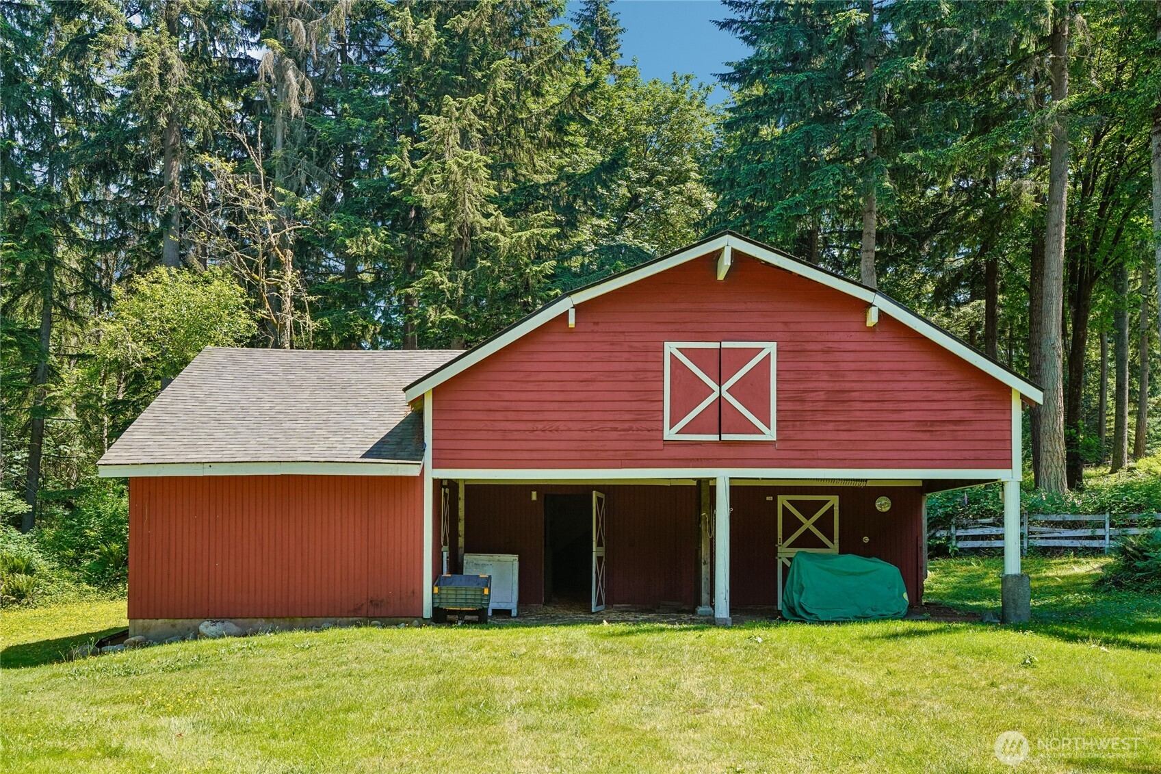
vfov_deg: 37.8
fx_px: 1129
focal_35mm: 35
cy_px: 387
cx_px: 580
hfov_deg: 54.4
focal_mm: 35
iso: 400
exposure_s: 1/200
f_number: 8
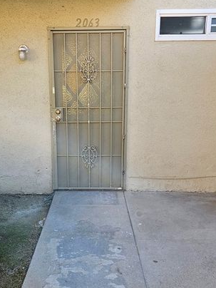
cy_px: 150
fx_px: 316
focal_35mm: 38
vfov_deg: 49.0
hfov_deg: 37.5
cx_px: 83
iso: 40
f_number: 1.8
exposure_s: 1/219
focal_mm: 5.4
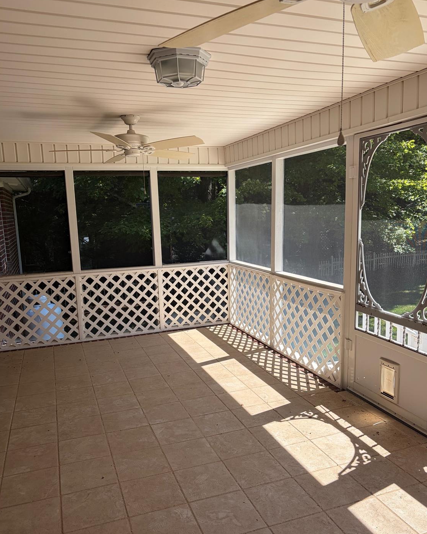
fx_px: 442
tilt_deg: -8.8
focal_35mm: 28
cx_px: 211
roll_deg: +1.6
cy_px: 289
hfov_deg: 51.5
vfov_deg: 62.1
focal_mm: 5.96
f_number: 1.6
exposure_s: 1/791
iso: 50
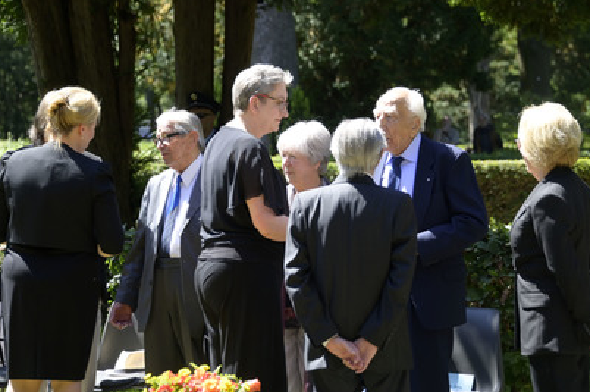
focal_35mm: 137
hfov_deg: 15.0
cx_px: 309
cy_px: 214
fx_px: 2243
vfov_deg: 10.0
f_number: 5.6
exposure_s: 1/400
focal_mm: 122
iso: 500
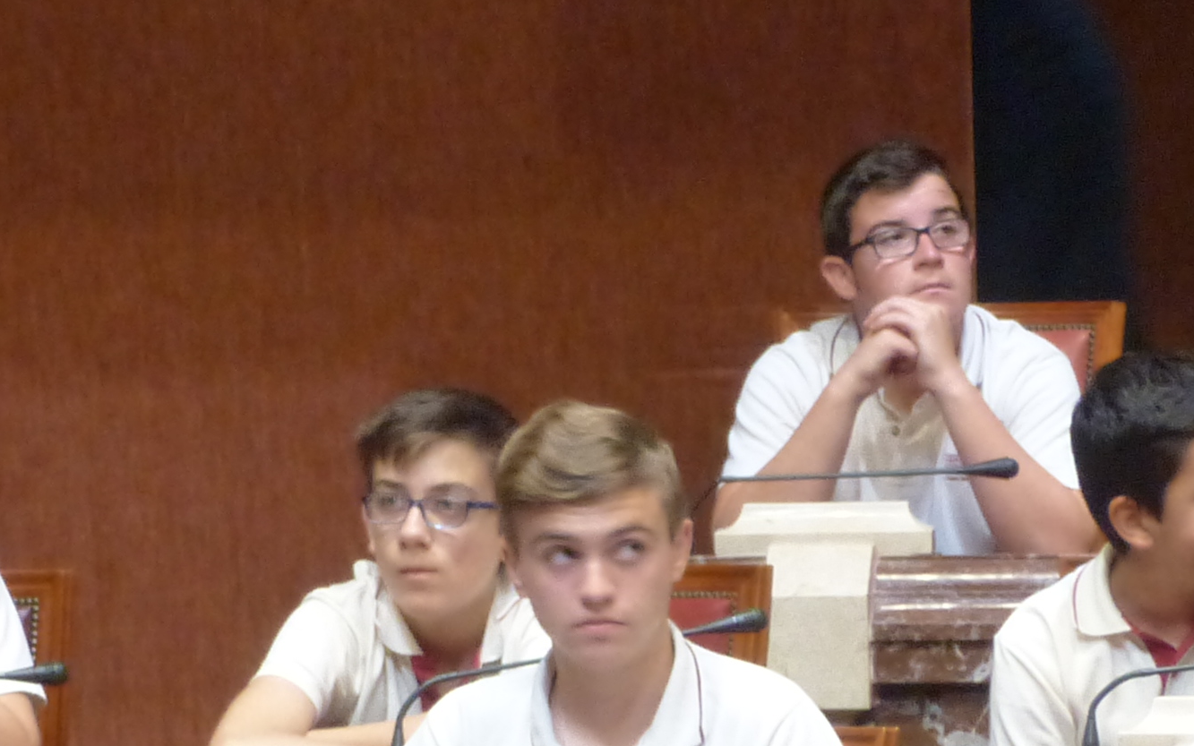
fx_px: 9209
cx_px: 399
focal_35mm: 283
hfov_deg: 7.4
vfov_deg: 4.6
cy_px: 331
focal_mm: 16
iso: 400
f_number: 2.8
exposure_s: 1/25
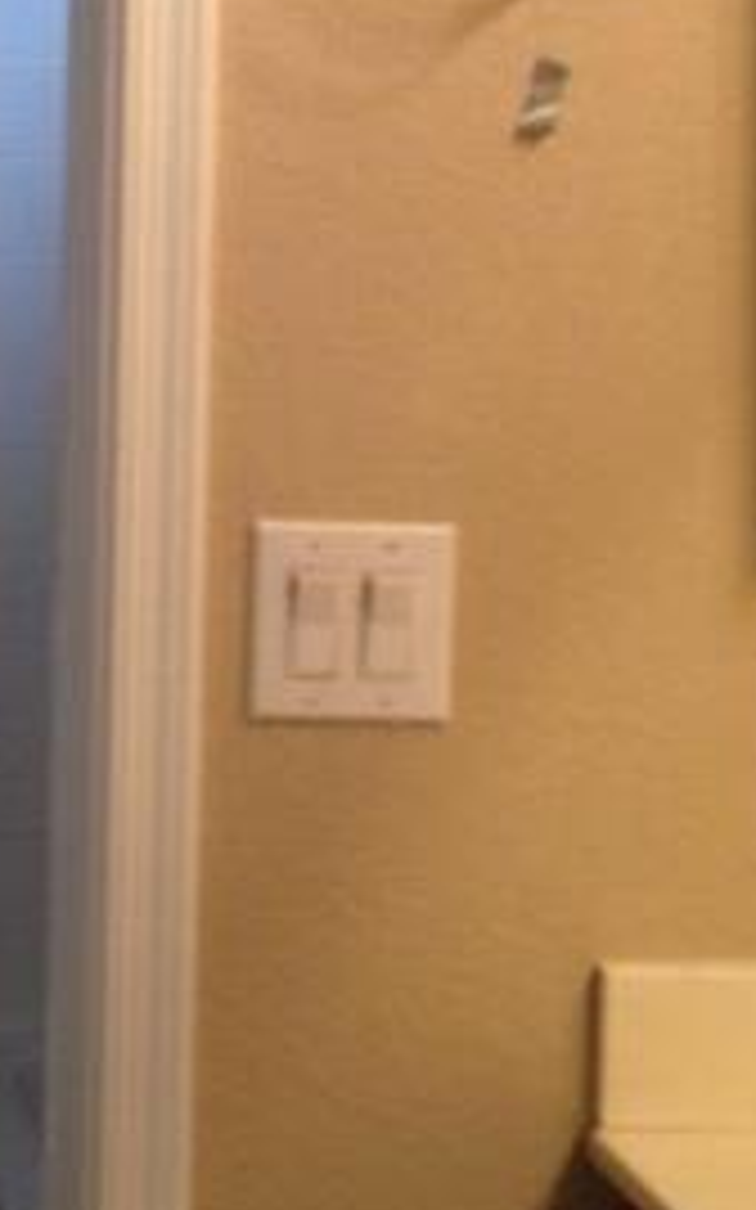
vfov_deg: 19.4
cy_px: 234
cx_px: -292
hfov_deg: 11.9
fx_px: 3496
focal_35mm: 106
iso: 50
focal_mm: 4.28
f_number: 2.4
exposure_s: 1/22
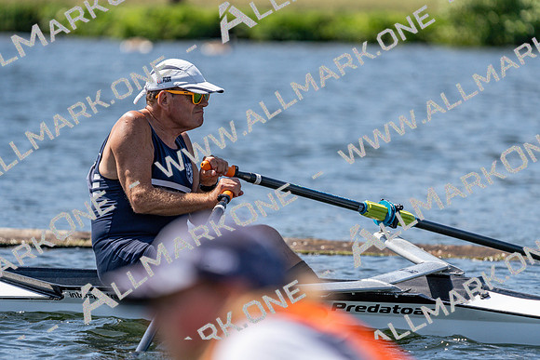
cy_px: 180
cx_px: 270
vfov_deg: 3.4
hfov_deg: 5.1
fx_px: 6061
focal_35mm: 404
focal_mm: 404
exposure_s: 1/2000
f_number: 6.3
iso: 320
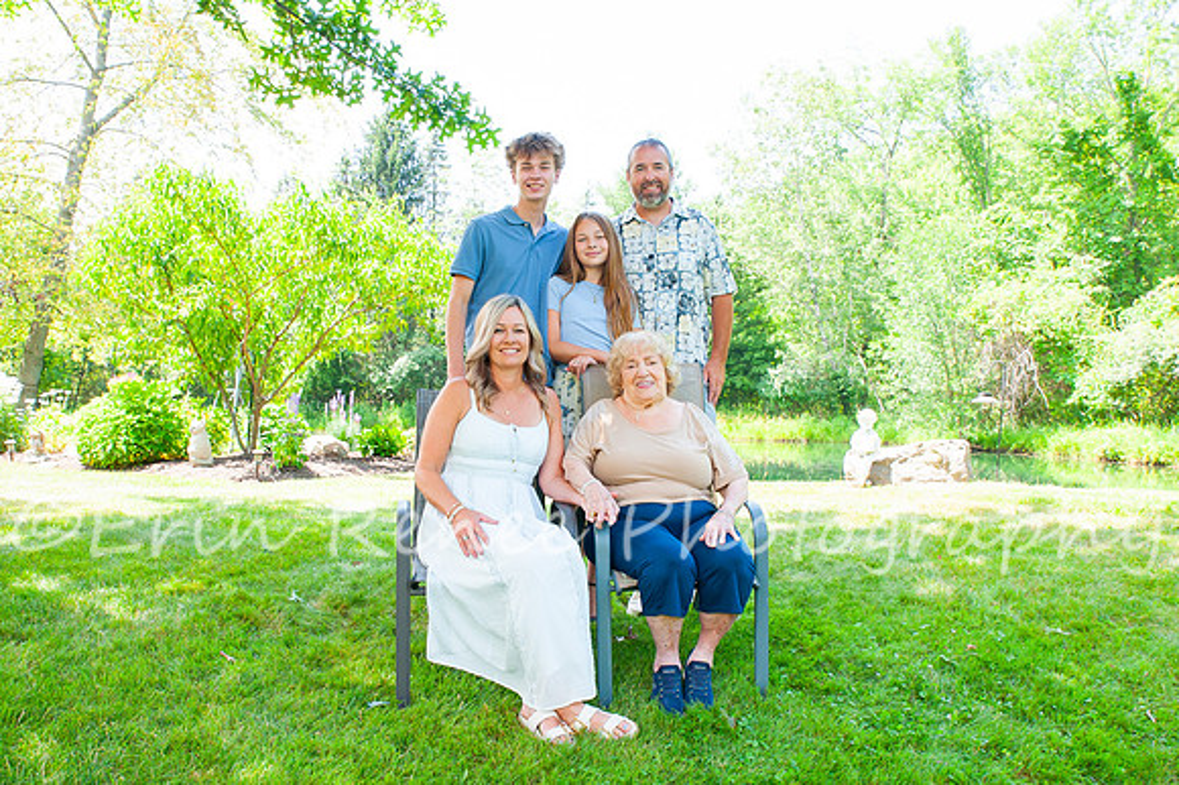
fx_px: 1023
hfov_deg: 59.9
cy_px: 423
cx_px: 568
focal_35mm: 31
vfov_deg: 41.9
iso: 640
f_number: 11
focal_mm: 26
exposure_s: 1/125
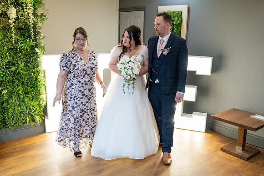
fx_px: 257
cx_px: 132
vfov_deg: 37.9
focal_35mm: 35
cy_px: 88
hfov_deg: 54.4
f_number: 2.8
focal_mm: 35
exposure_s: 1/100
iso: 2000
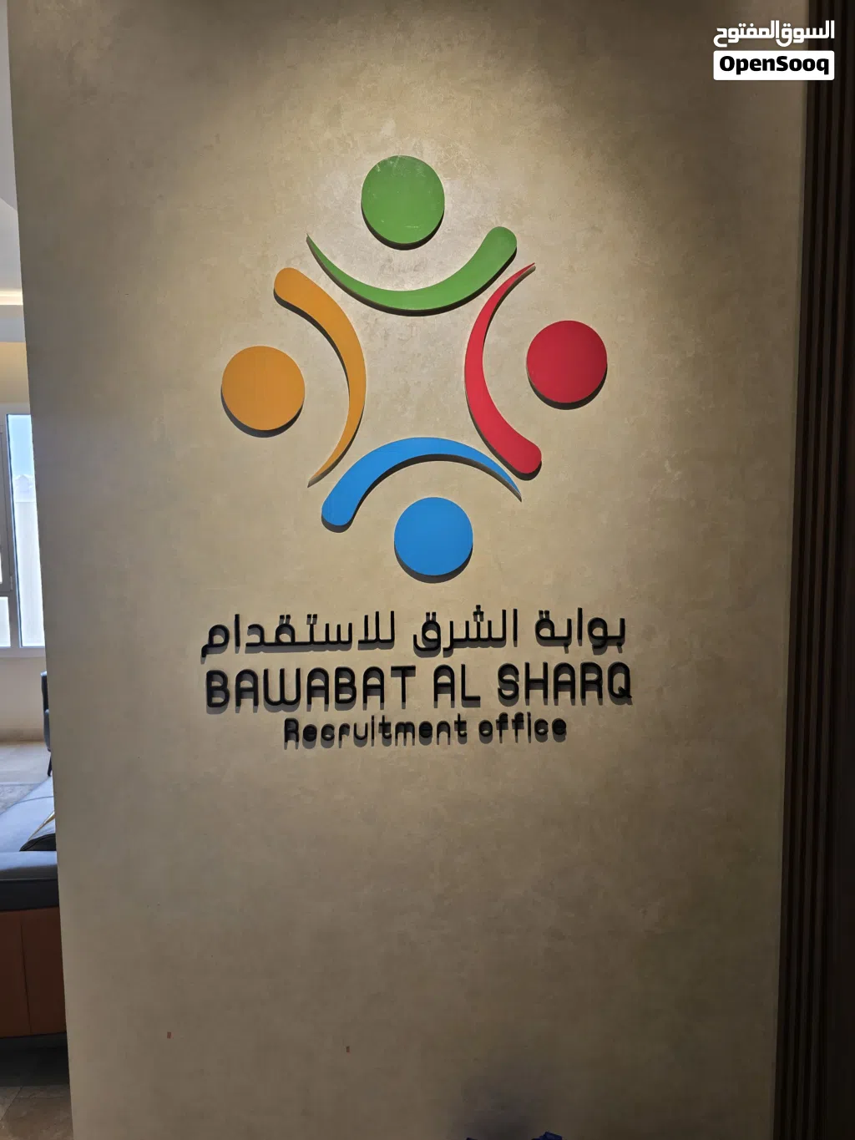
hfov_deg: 58.9
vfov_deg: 73.9
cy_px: 570
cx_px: 428
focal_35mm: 23
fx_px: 757
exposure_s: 1/100
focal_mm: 6.3
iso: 50
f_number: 1.7
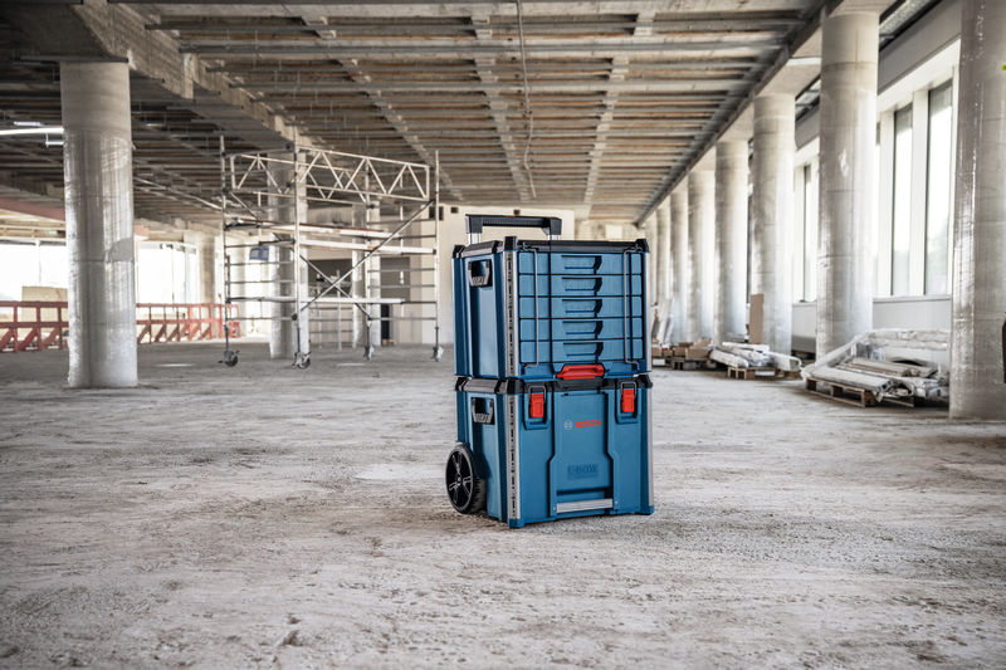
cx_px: 503
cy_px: 335
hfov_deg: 43.6
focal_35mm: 45
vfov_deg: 29.9
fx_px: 1257
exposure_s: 1/200
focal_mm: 45
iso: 720
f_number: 4.5
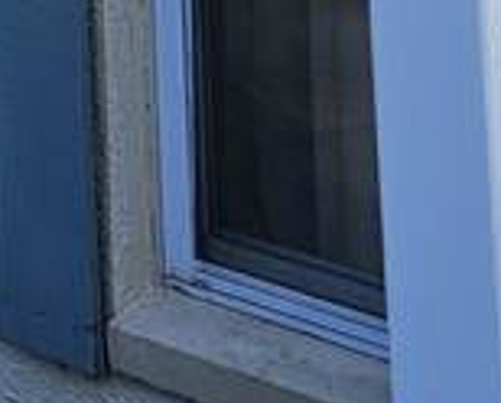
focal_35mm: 186
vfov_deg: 7.3
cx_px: -501
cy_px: -858
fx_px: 2765
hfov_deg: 9.6
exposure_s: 1/934
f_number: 1.8
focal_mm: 5.4
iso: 25
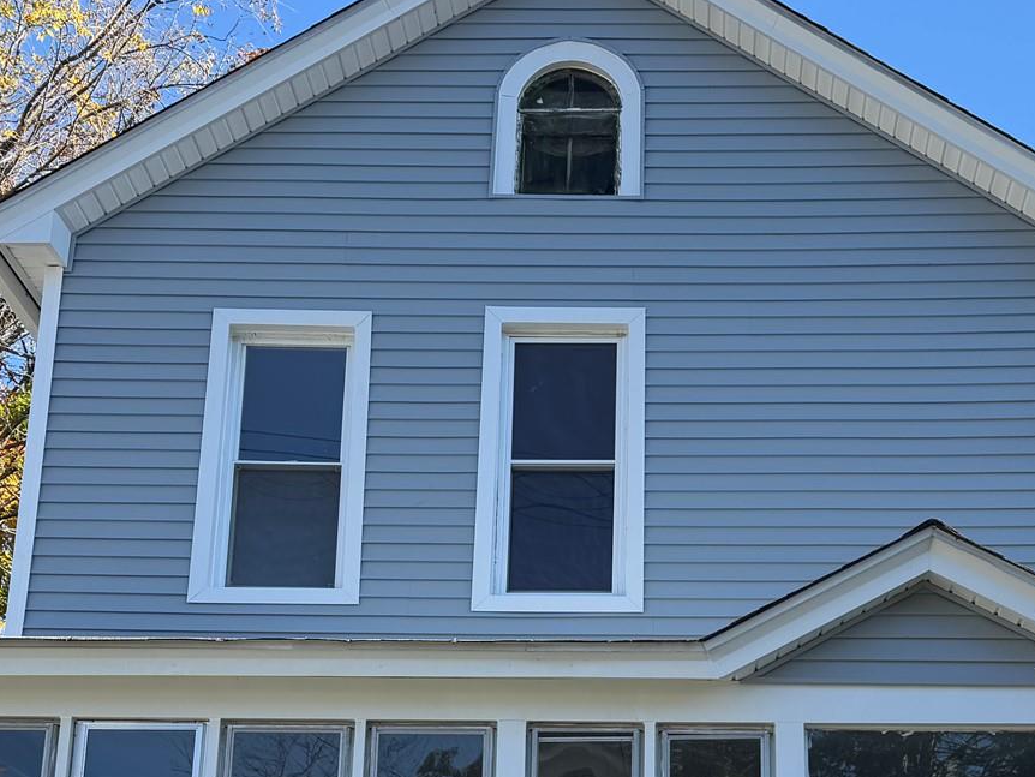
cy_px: 747
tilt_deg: +14.8
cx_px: 650
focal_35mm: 57
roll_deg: -0.5
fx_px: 1705
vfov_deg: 24.7
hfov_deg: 33.6
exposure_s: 1/1553
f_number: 1.78
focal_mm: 6.76
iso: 80
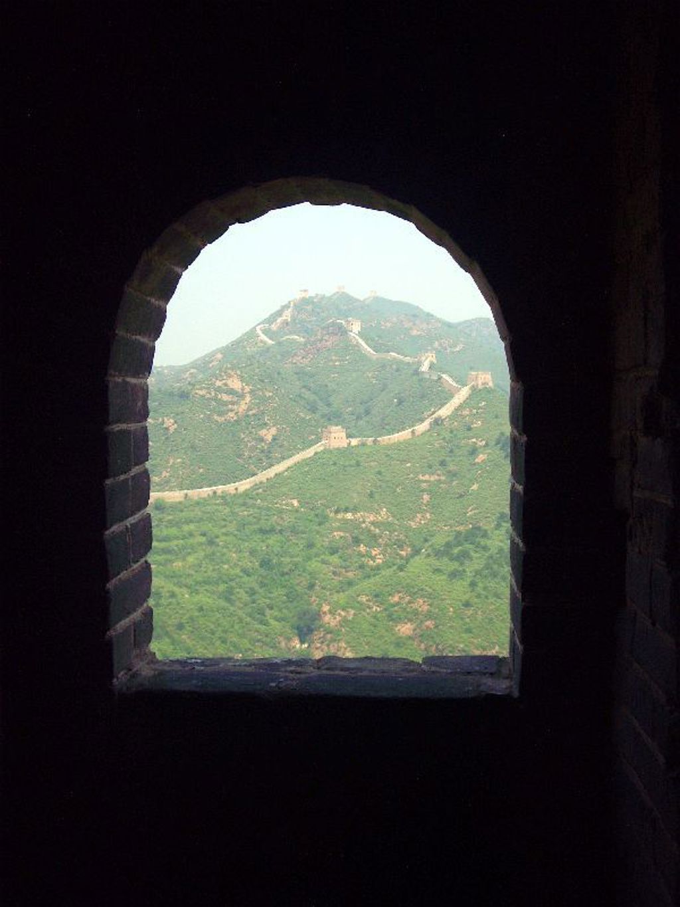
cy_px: 454
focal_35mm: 47
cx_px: 340
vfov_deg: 40.4
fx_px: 1231
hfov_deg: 30.9
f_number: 4.8
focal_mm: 7.6
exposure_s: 1/320
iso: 64
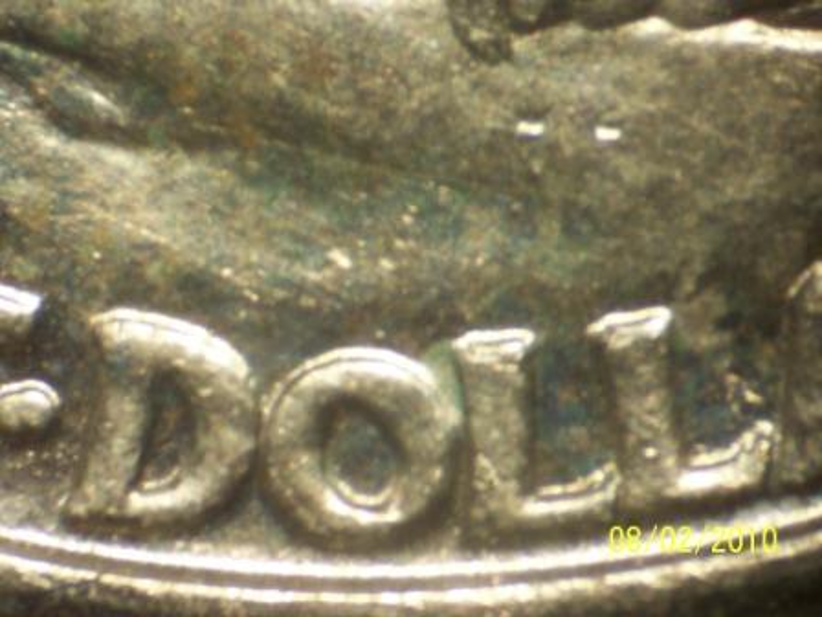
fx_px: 3419
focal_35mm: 144
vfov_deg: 10.3
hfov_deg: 13.7
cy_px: 308
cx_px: 411
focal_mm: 22.4
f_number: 4.9
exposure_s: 1/125
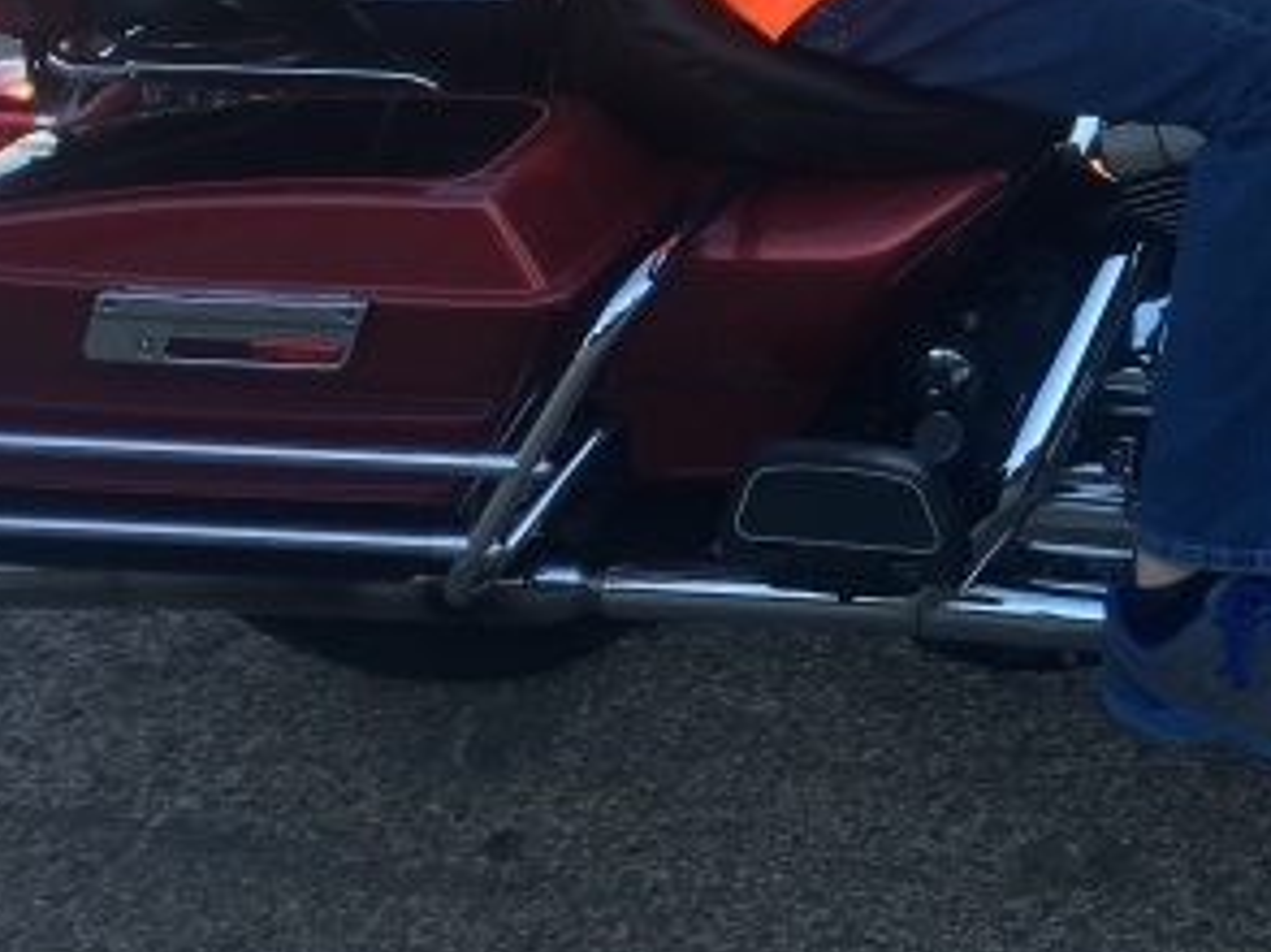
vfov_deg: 17.8
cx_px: 1210
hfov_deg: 23.9
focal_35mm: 79
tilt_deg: -20.7
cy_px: -177
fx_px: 2898
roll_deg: +0.1
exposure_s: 1/247
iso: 25
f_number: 2.2
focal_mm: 4.15
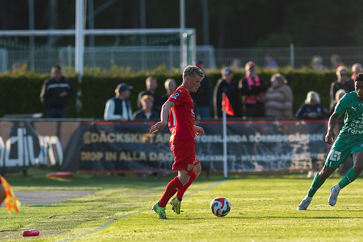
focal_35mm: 627
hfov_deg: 3.3
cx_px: 182
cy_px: 121
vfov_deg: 2.2
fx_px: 6319
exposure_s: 1/2000
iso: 560
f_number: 3.2
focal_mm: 300
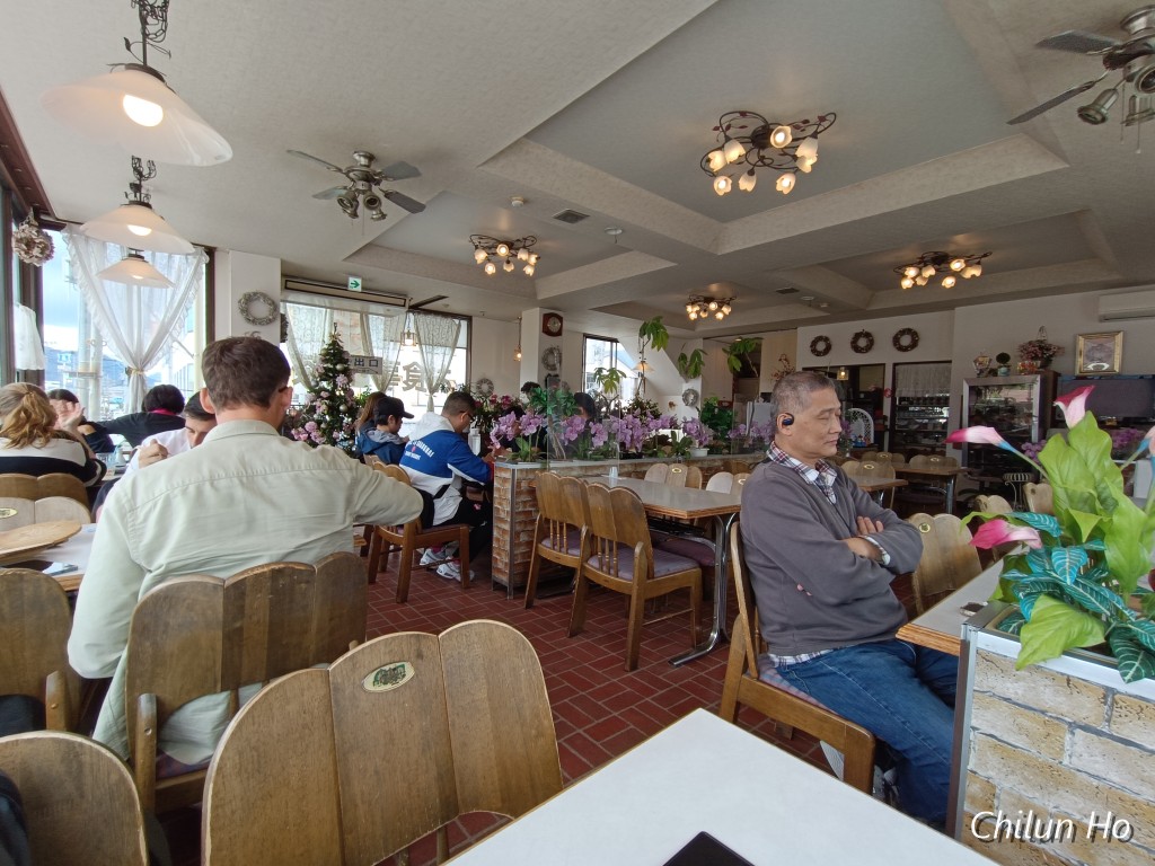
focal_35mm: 16
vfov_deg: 78.1
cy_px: 433
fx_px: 534
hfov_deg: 94.5
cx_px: 578
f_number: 2.2
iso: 50
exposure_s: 1/139
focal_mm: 1.66
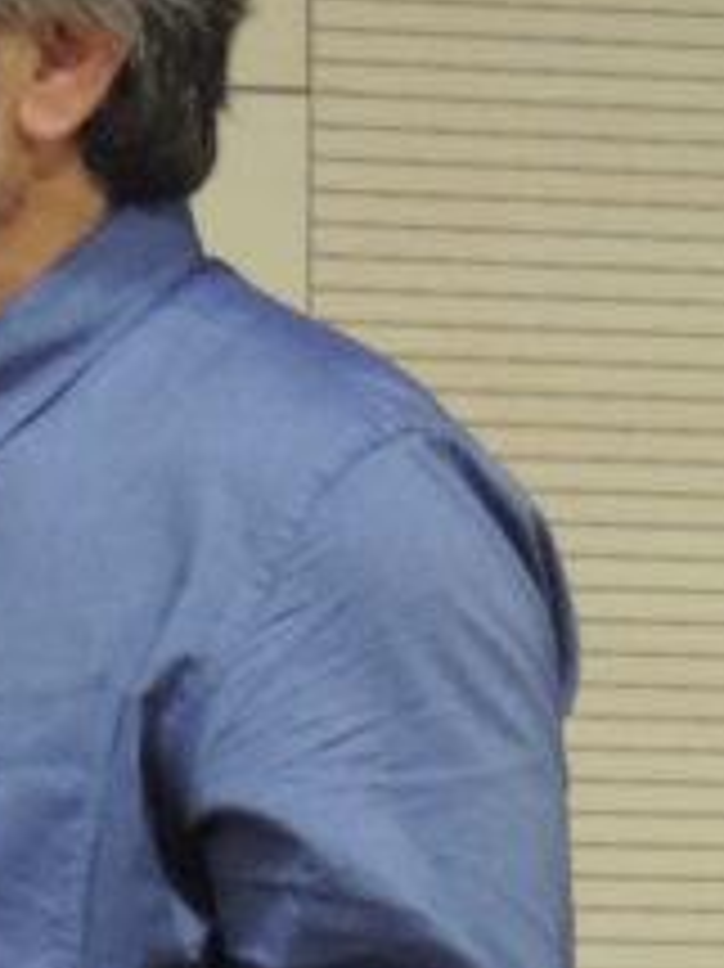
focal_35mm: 643
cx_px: 4
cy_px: 1760
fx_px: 17949
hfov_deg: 2.3
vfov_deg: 3.1
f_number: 4.3
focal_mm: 24
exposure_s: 1/15
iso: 800
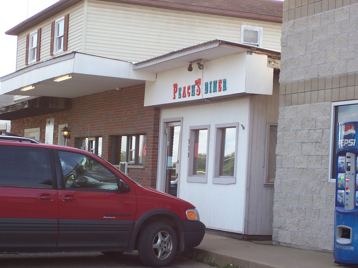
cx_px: 179
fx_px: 921
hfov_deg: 22.0
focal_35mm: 89
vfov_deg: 16.6
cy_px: 134
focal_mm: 13.5
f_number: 4.1
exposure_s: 1/125
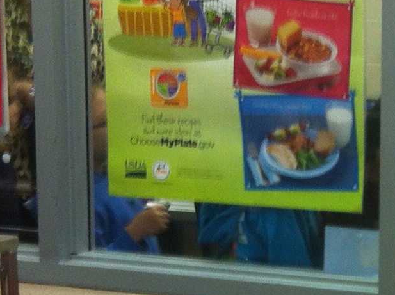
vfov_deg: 9.9
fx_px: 1675
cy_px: 388
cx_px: 547
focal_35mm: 147
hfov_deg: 12.9
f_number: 2.8
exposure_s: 1/15
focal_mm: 3.85
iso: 80
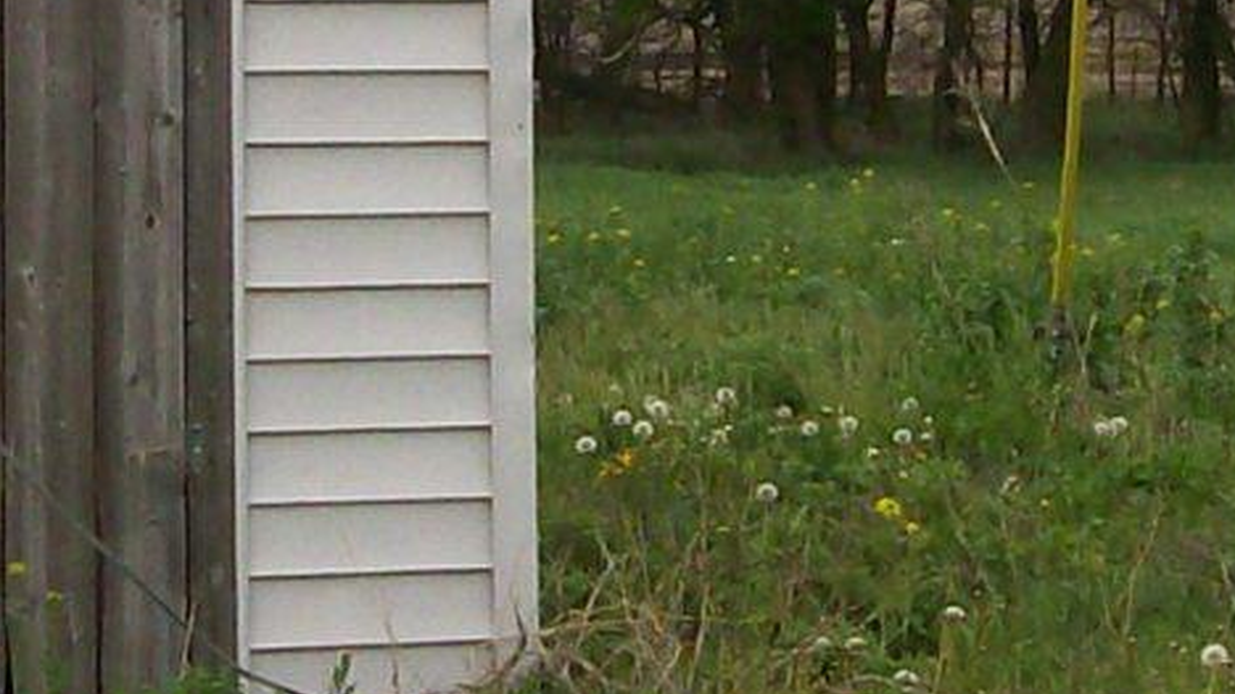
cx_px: 504
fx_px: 6319
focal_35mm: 193
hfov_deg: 11.2
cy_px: -113
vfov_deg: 6.3
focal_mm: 6
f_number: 4.8
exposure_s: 1/509
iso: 80
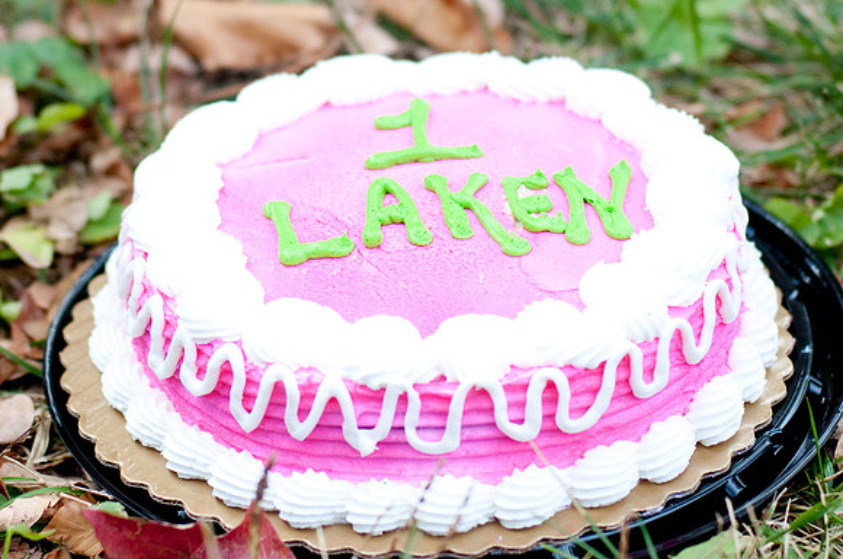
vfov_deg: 18.1
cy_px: 280
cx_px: 422
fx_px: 1754
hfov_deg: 27.0
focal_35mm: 75
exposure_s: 1/800
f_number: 2.5
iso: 200
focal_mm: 50
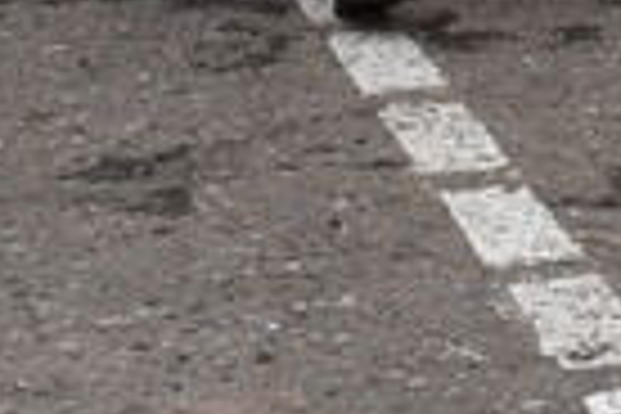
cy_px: -916
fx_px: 4864
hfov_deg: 6.9
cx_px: 1476
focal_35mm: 282
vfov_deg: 4.6
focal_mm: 26
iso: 200
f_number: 8
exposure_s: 1/250
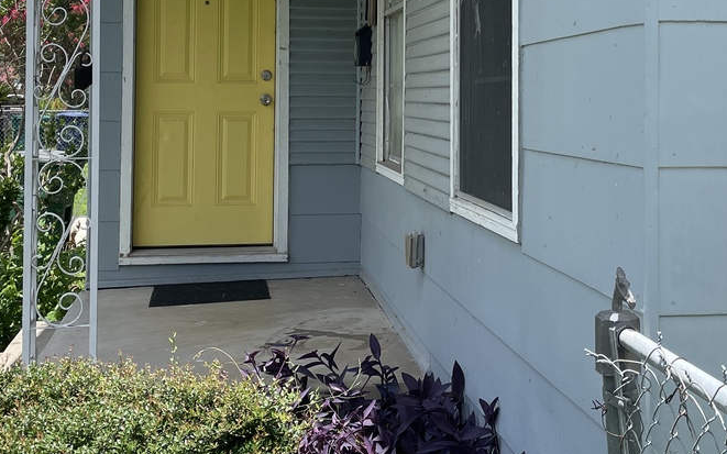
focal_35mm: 60
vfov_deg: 21.3
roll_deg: +0.3
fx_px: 1189
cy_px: 76
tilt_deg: +1.8
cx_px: 450
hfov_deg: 33.9
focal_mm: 4.2
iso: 32
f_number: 1.6
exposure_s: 1/2092
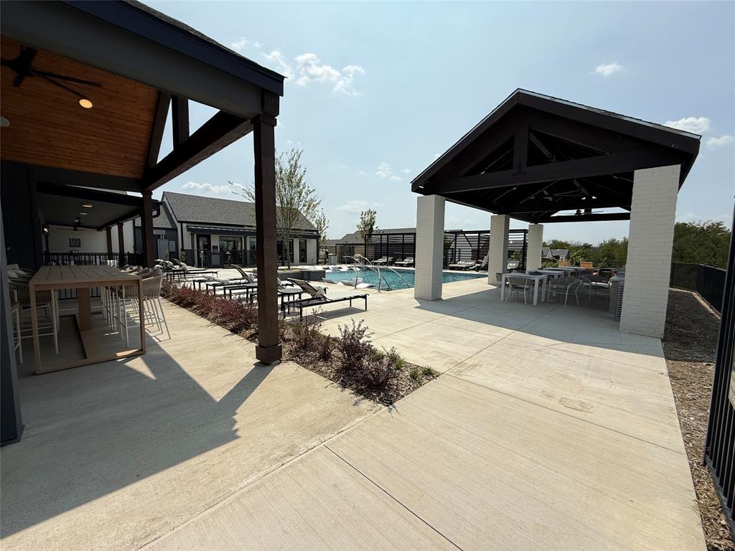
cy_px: 276
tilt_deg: -4.5
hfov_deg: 102.1
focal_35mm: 14
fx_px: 297
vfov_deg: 85.7
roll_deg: -1.3
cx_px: 368
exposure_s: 1/4149
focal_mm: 2.22
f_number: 2.2
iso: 50
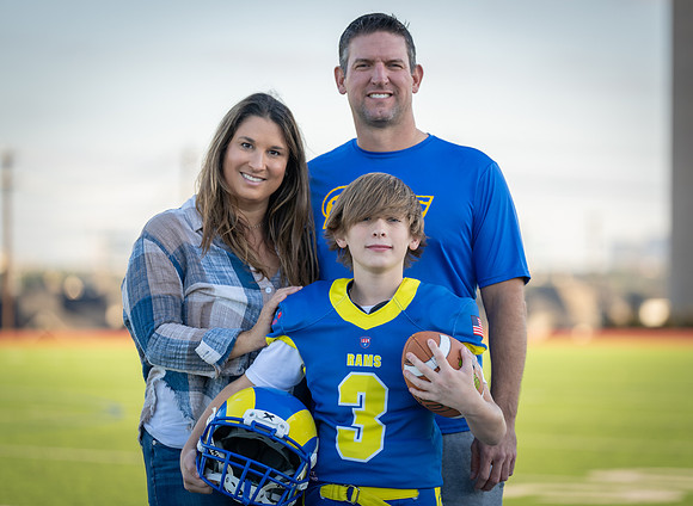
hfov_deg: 12.6
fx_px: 3127
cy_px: 253
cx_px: 380
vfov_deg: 9.3
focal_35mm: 158
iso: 100
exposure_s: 1/320
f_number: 2.8
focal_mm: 147
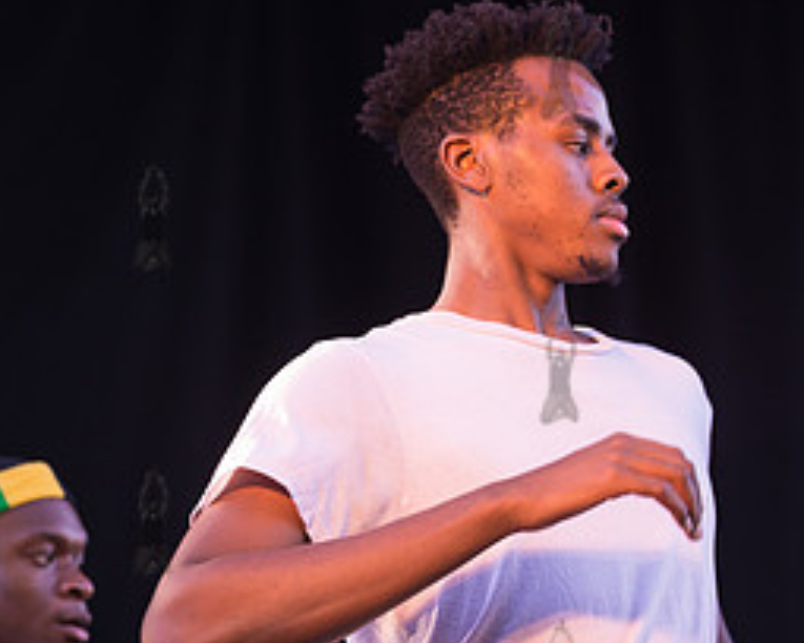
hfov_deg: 7.2
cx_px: 558
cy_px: 367
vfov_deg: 5.8
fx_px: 6353
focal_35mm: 267
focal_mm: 125
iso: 400
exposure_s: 1/200
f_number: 4.5
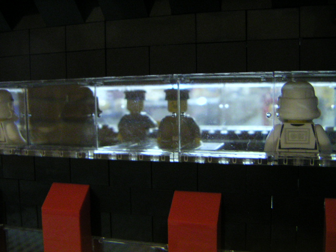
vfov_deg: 38.7
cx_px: 168
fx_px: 359
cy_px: 126
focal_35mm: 37
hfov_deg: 50.1
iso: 400
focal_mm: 4.8
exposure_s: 1/15
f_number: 2.8
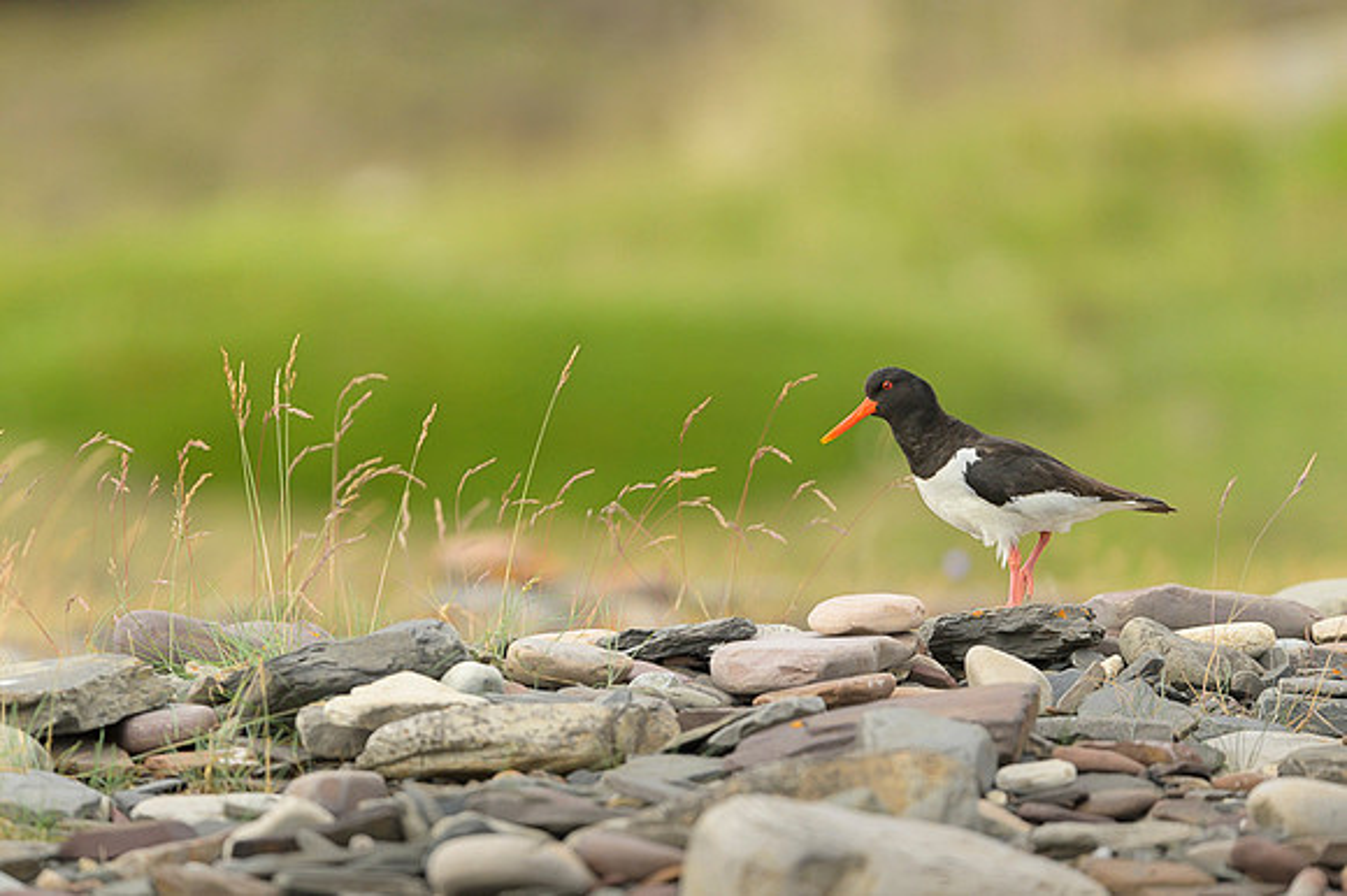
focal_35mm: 685
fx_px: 25622
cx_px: 619
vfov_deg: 2.0
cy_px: 536
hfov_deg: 3.0
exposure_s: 1/1600
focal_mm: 500
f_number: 4
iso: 800
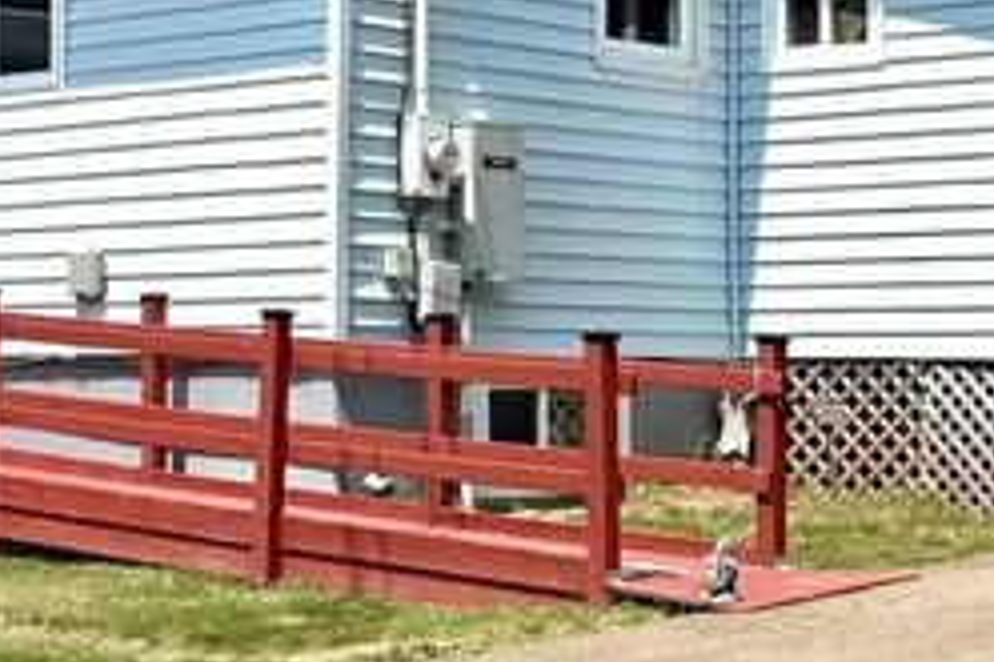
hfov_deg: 19.8
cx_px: 557
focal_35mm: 103
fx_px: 2842
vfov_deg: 13.2
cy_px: 185
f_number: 1.78
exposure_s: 1/5319
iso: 80
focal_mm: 6.76
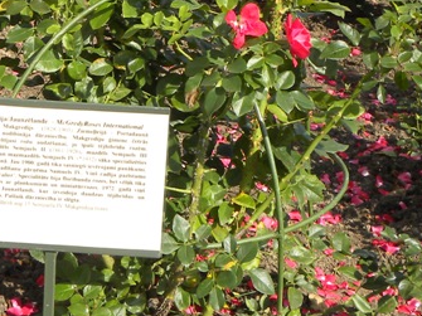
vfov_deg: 14.2
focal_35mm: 101
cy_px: -71
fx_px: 1231
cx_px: 83
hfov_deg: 19.3
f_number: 5
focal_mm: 5.9
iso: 64
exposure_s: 1/178
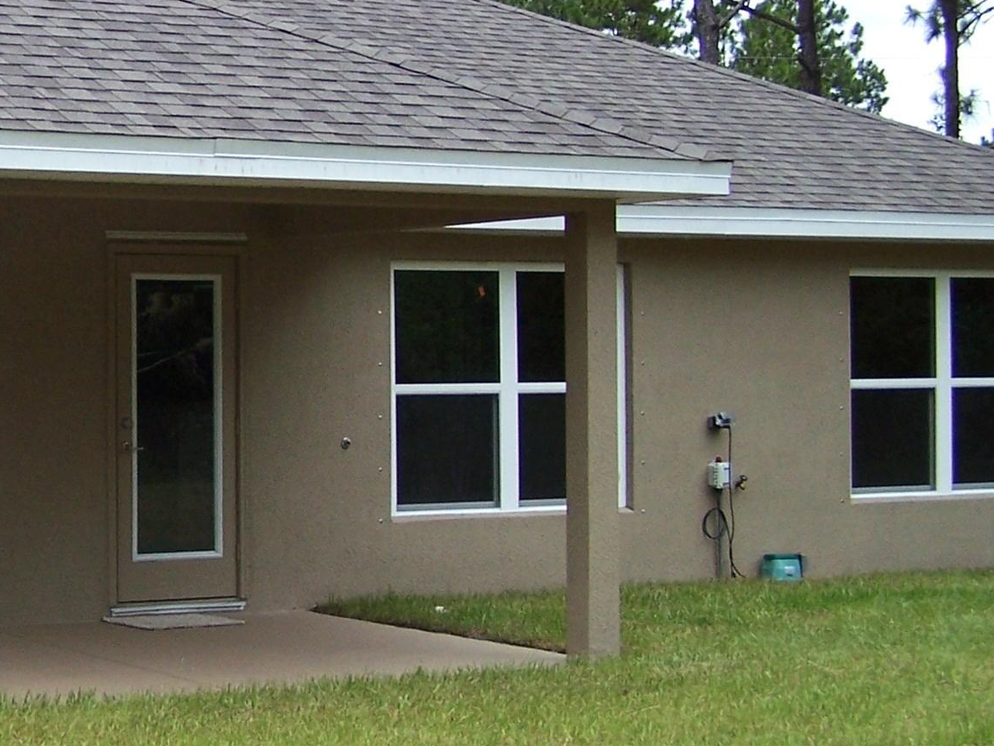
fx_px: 2441
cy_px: 319
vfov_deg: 17.4
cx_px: -86
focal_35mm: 85
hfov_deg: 21.8
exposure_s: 1/750
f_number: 2.8
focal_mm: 6.3
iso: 80
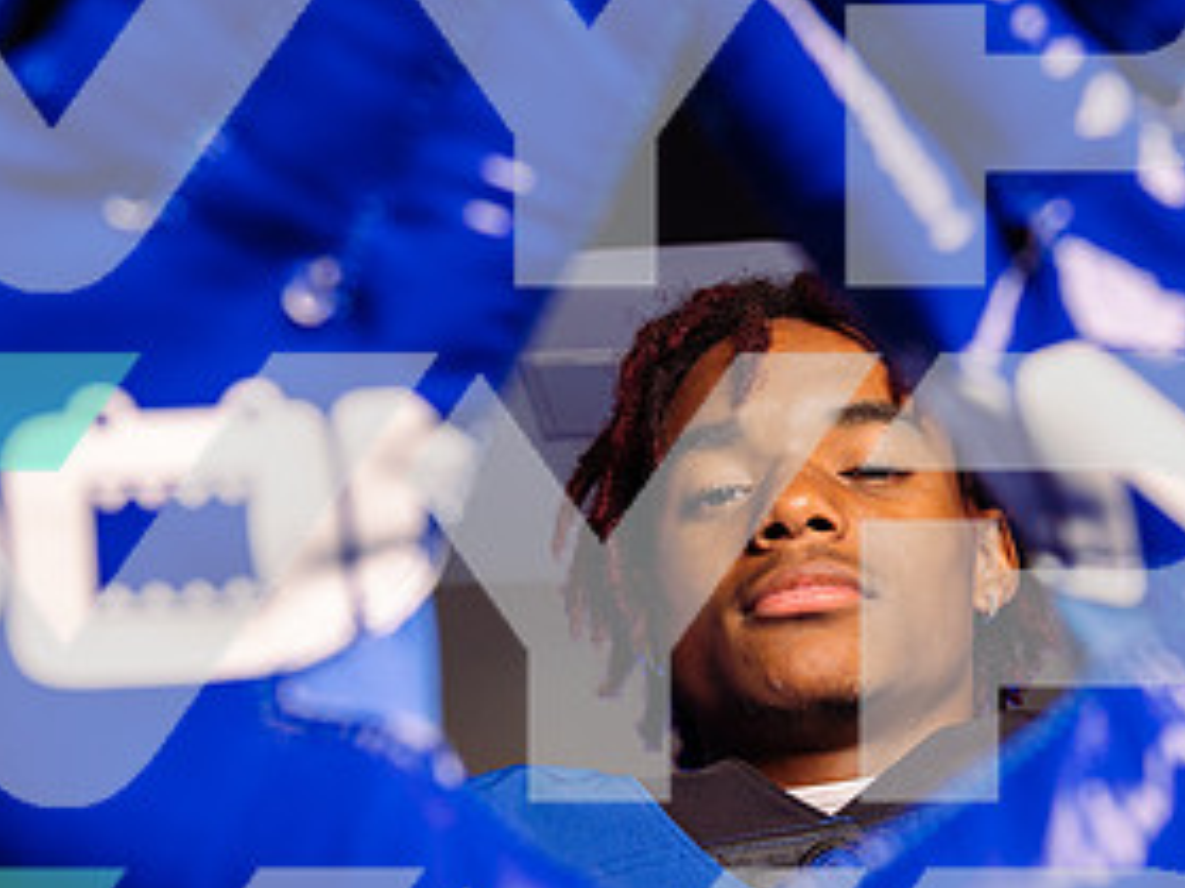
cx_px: 777
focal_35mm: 48
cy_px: 580
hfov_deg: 39.3
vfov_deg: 30.1
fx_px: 1642
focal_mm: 24
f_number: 4.5
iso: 320
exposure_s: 1/250
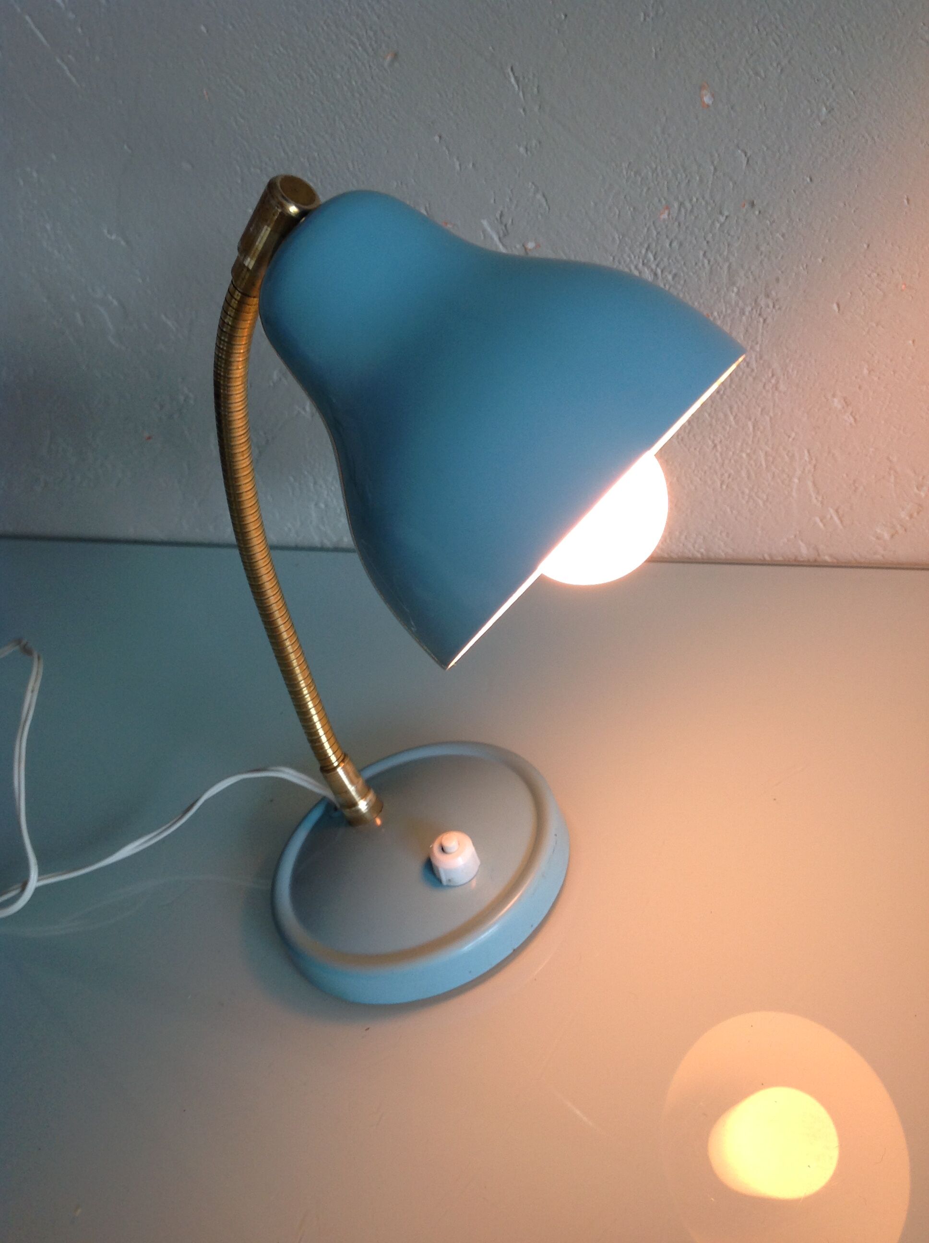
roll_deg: +23.5
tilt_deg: -32.3
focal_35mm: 35
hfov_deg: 40.6
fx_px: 1256
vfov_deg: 52.7
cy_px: 622
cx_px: 464
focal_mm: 4.28
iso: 64
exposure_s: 1/25
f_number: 2.4
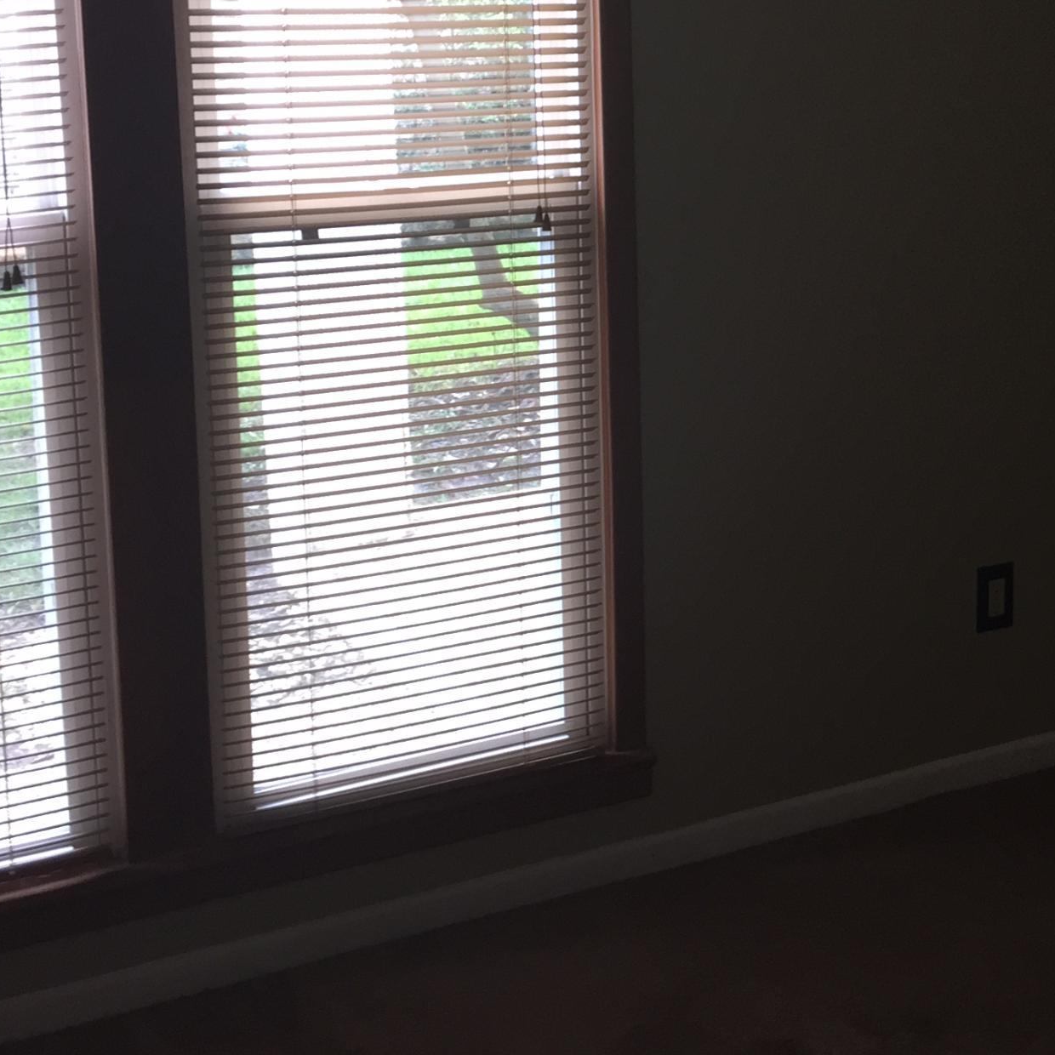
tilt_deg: -8.8
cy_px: 208
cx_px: 1064
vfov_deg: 27.2
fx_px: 2138
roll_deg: -1.0
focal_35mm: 62
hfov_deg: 26.2
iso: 50
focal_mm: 4.15
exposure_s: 1/30
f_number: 2.2
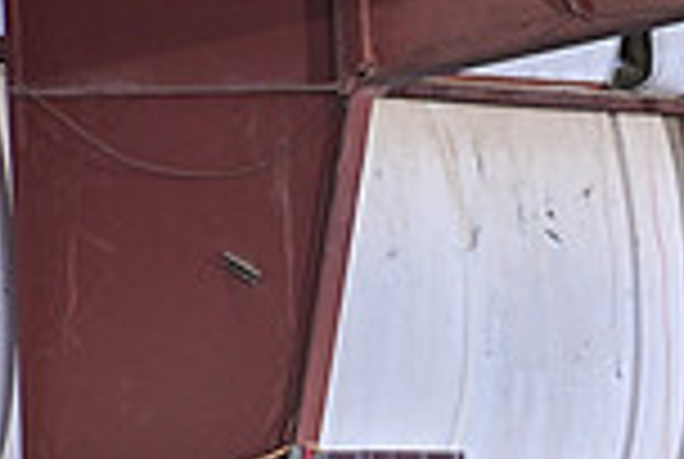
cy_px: 799
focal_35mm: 762
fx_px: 14506
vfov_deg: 1.8
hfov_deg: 2.7
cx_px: 1282
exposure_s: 1/200
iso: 1250
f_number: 3.2
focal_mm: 200
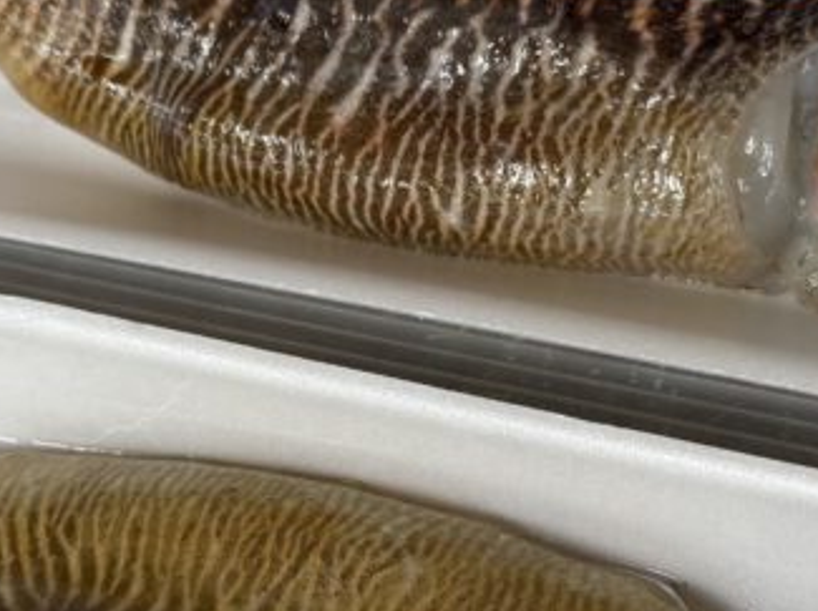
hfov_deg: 27.4
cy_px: 397
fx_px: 1676
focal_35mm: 71
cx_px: 403
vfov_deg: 20.6
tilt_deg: -62.2
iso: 160
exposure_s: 1/60
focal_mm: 6.76
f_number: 1.78
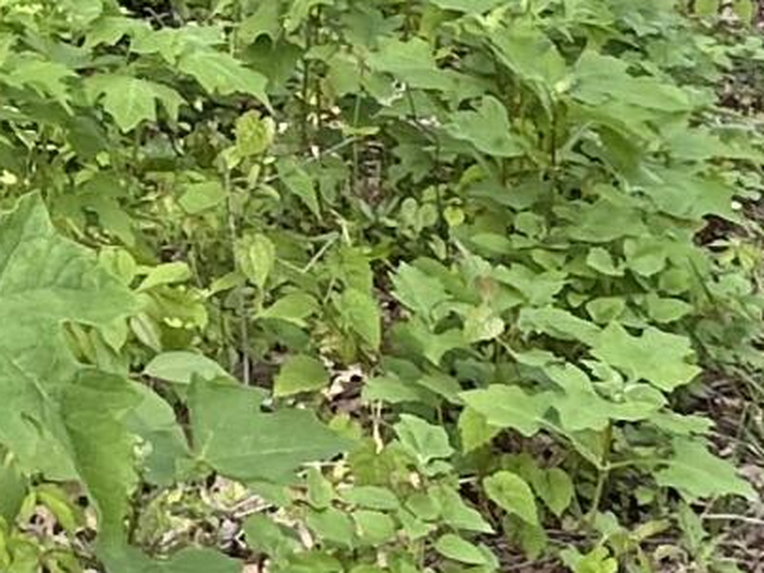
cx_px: -425
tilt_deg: +0.1
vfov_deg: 12.9
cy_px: -460
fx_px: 2295
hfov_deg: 16.9
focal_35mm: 104
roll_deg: -3.1
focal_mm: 2.22
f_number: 2.2
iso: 50
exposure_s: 1/99
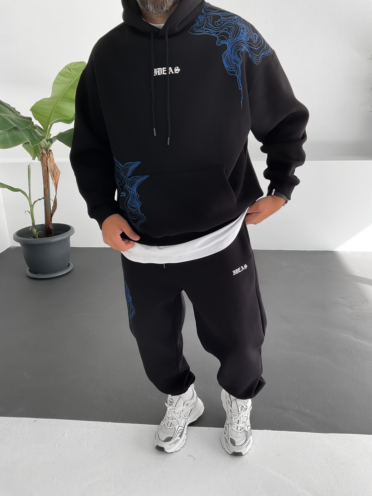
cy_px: 248
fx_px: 416
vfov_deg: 61.7
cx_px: 186
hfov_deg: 48.2
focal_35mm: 29
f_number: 1.8
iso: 20
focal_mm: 3
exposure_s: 1/120
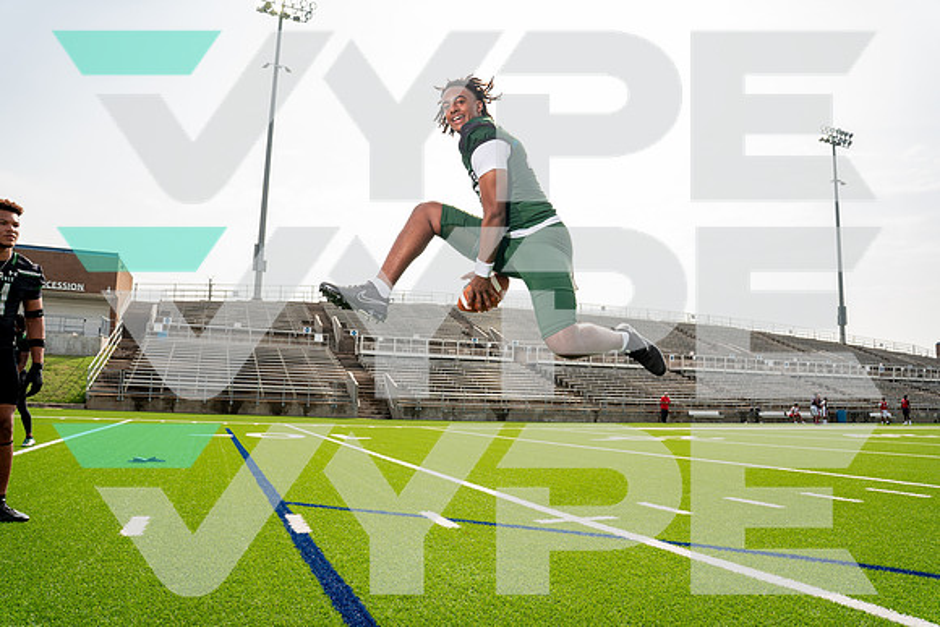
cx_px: 470
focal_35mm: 26
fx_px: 679
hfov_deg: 69.4
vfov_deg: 49.6
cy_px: 314
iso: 100
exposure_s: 1/320
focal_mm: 26
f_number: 5.6
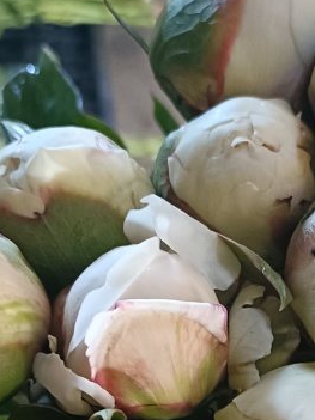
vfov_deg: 24.9
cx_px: 228
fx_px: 923
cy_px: 376
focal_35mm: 76
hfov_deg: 19.3
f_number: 1.7
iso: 2159
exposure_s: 1/33.3
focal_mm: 4.7
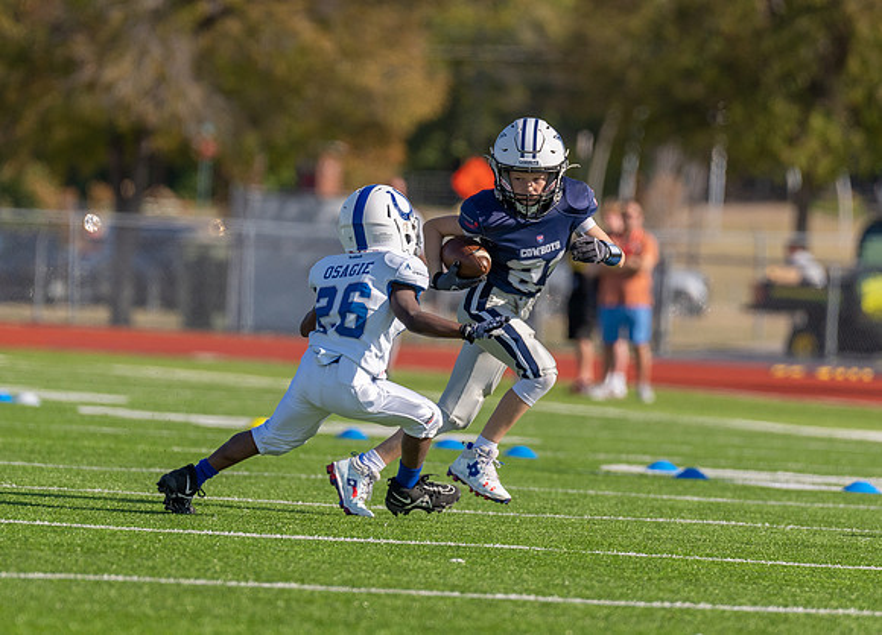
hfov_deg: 5.2
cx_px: 444
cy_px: 273
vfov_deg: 3.8
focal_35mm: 384
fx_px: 9638
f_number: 3.2
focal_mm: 200
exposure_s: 1/3200
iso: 160
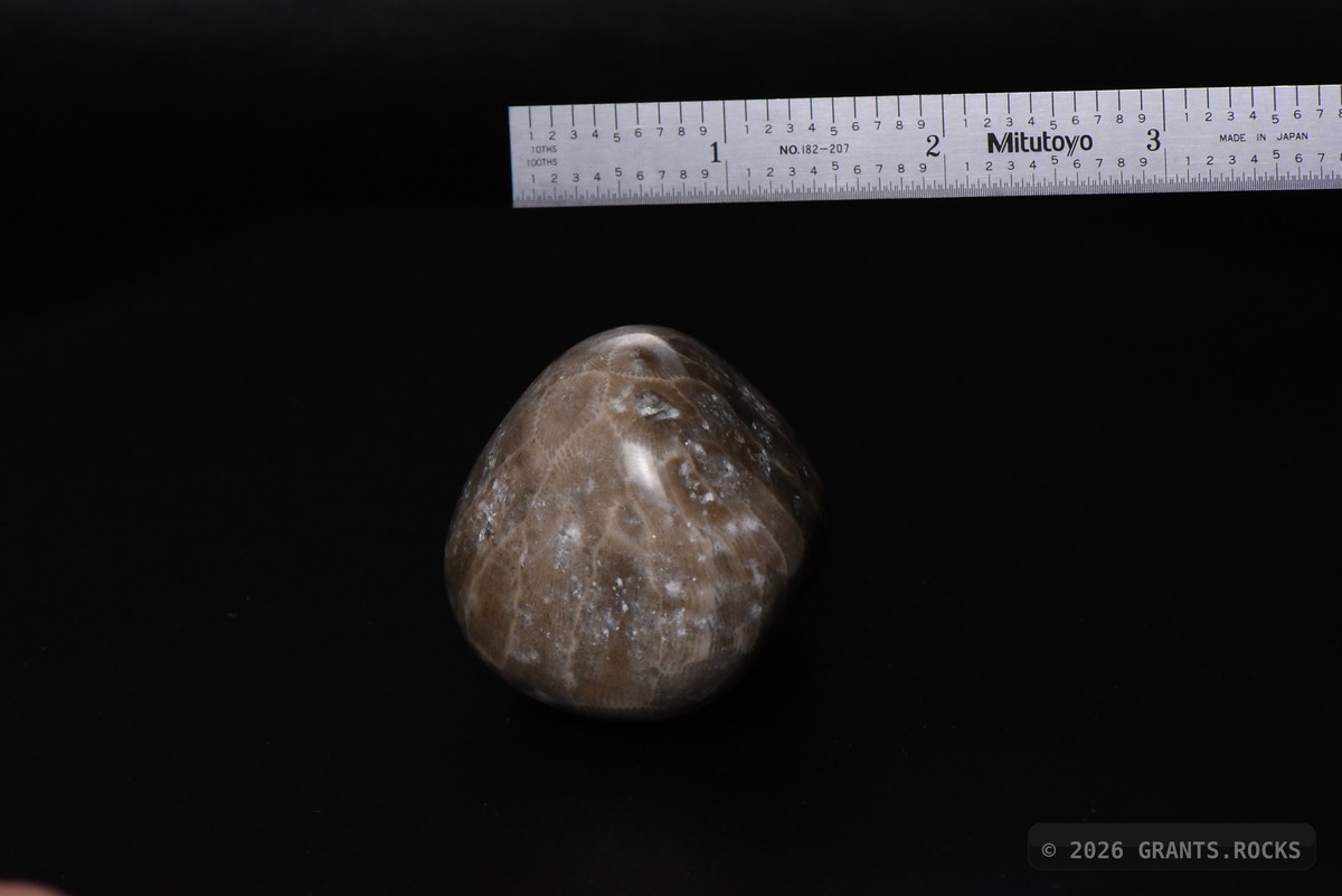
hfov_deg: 19.4
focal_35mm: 105
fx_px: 3915
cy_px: 448
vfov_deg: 13.1
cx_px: 671
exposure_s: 1/60
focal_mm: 105
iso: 5000
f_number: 14
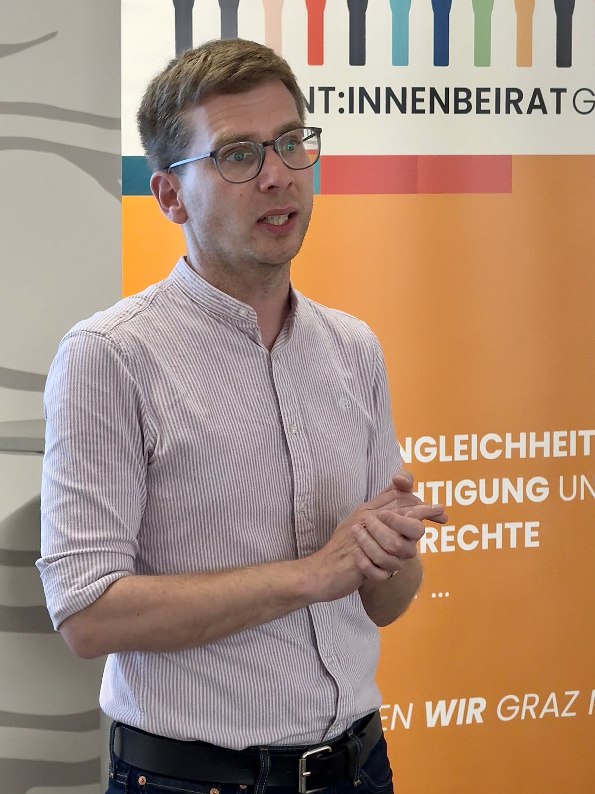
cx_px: 298
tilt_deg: -2.5
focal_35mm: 120
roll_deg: +0.6
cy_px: 397
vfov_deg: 16.4
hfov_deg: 12.3
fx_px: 2750
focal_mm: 15.66
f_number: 2.8
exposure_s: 1/60
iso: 250
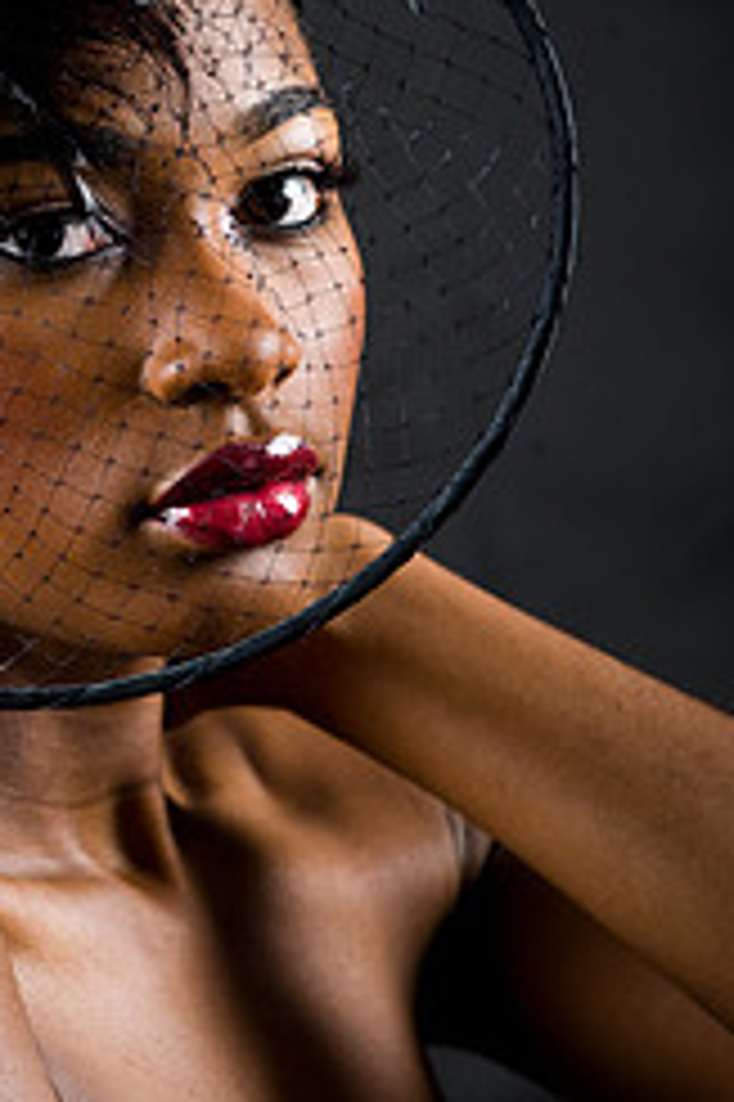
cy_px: 391
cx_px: 74
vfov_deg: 5.6
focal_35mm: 368
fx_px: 11270
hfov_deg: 3.7
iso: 320
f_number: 5.6
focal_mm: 200
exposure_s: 1/125
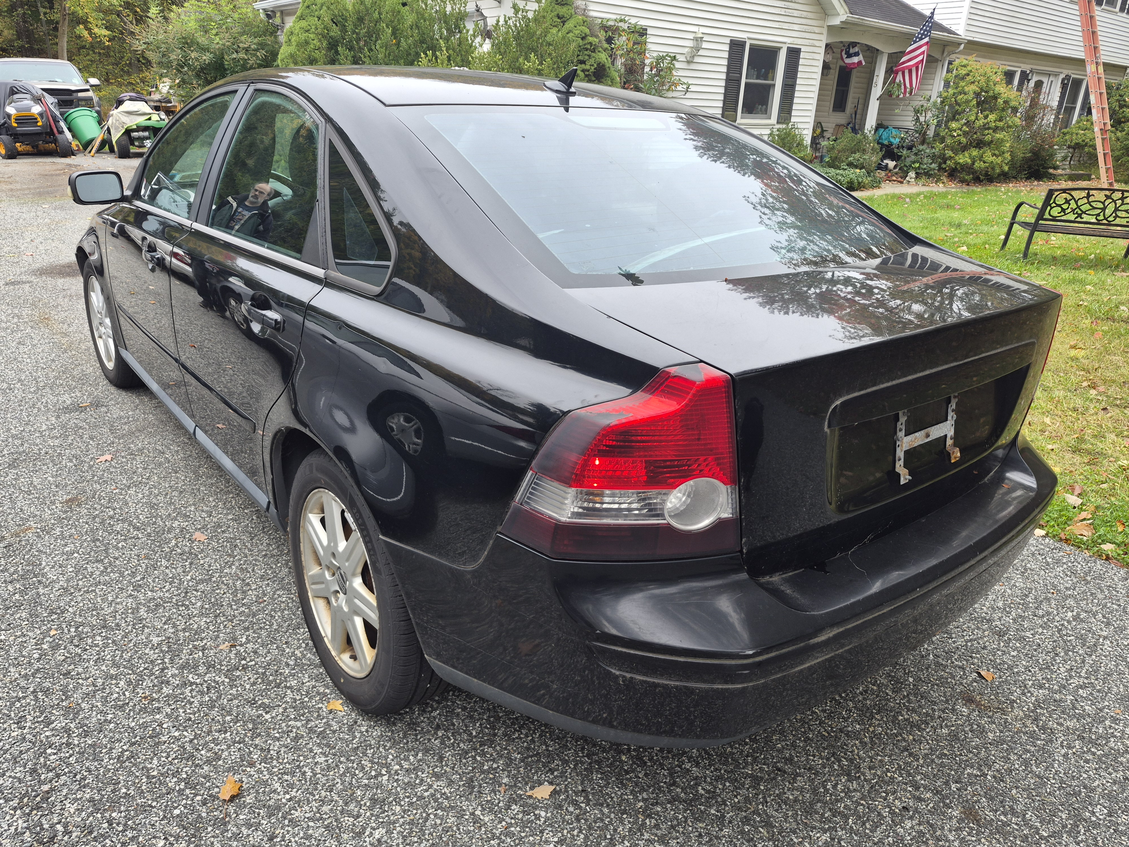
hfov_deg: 73.9
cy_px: 424
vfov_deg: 58.9
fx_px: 750
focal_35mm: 23
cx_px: 564
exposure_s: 1/180
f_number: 1.8
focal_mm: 5.4
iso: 40
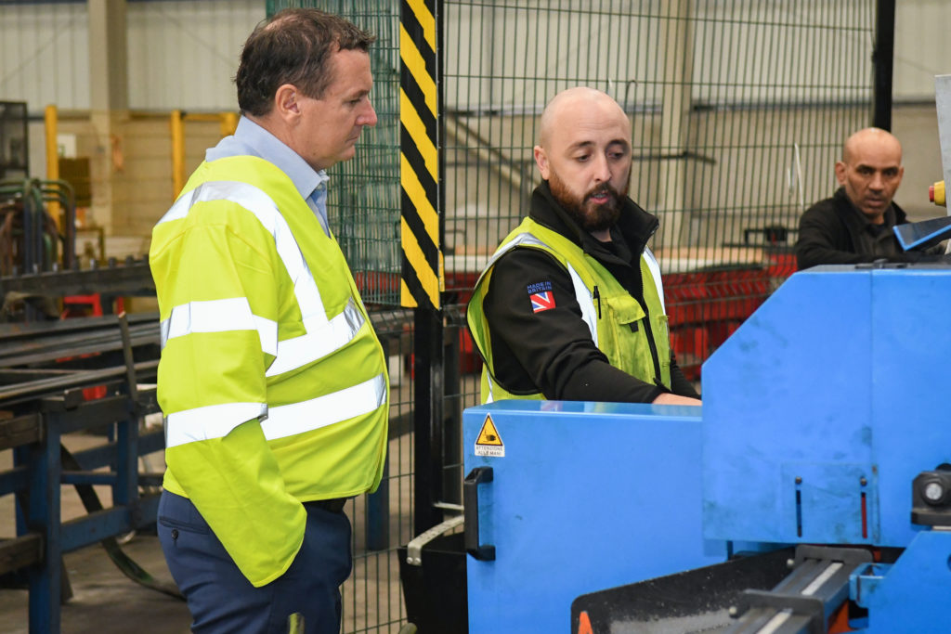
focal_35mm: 82
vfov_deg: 16.7
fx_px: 2166
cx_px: 476
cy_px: 317
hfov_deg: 24.8
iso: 3200
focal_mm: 55
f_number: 4
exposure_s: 1/250
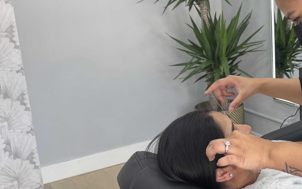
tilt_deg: -14.8
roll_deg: +1.6
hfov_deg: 33.7
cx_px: 289
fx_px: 461
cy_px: 101
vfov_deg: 23.1
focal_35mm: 56
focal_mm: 6.76
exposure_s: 1/120
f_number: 1.78
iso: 100
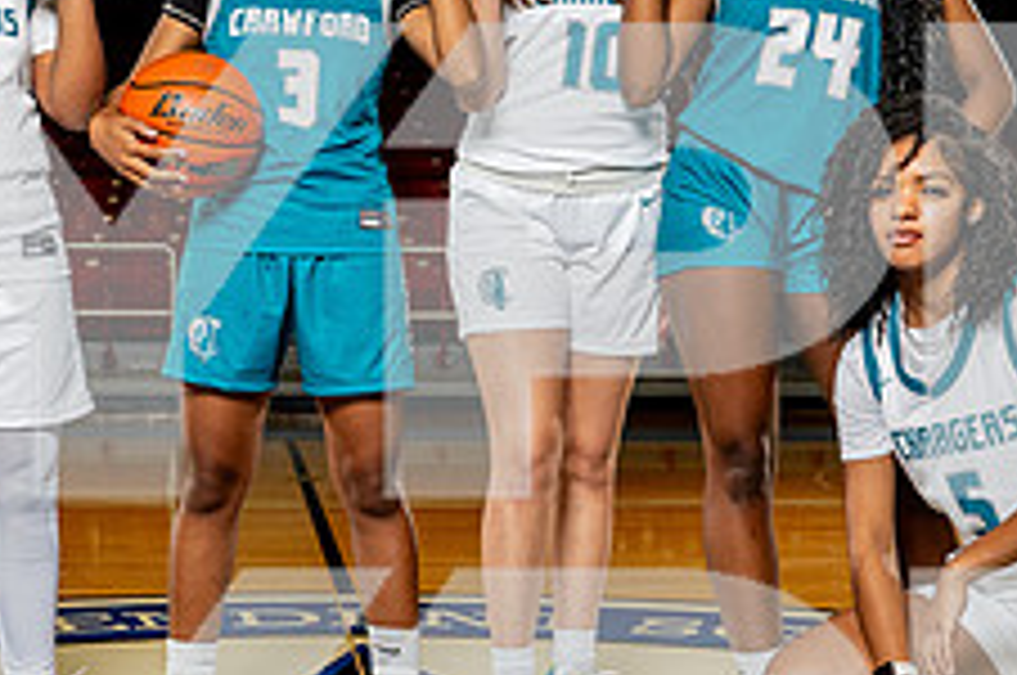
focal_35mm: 72
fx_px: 2031
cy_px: 263
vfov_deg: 18.8
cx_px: 297
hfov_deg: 27.8
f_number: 5.6
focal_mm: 28
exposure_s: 1/250
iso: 640
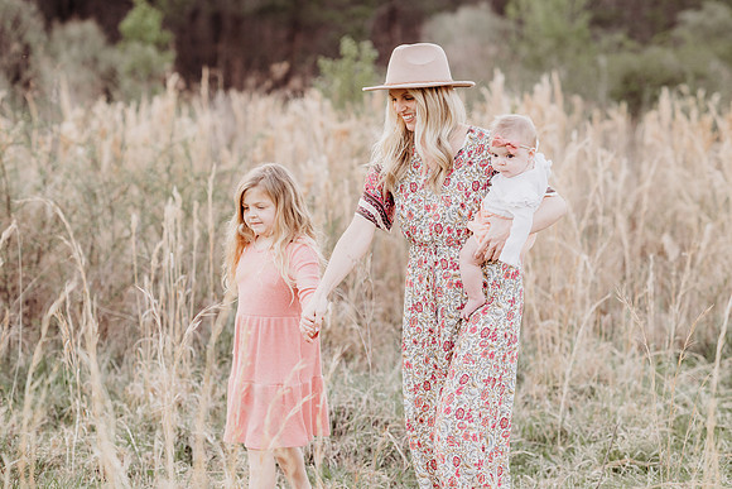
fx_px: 1729
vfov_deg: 16.1
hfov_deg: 23.9
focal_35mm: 85
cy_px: 244
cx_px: 366
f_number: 2.5
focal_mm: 85
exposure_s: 1/320
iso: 320
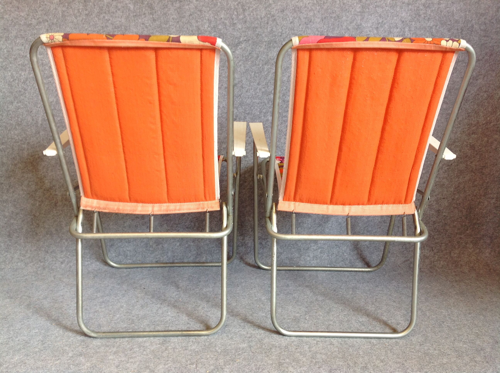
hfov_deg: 52.7
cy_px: 186
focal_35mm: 35
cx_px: 250
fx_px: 505
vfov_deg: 40.6
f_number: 2.4
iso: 80
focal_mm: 4.28
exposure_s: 1/40
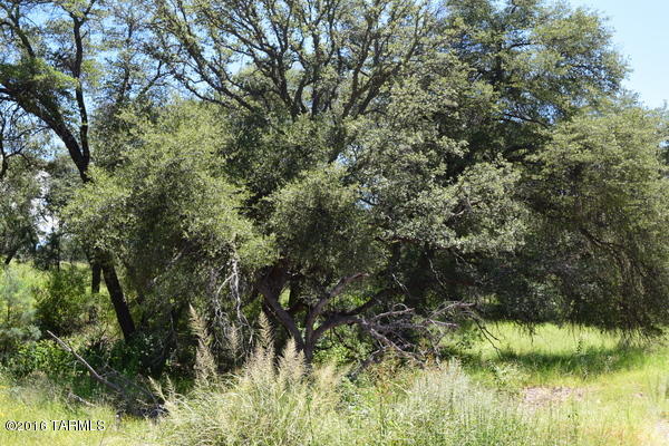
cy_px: 223
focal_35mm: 42
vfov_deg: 31.9
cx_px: 334
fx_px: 780
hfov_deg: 46.4
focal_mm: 28
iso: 400
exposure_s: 1/250
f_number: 10
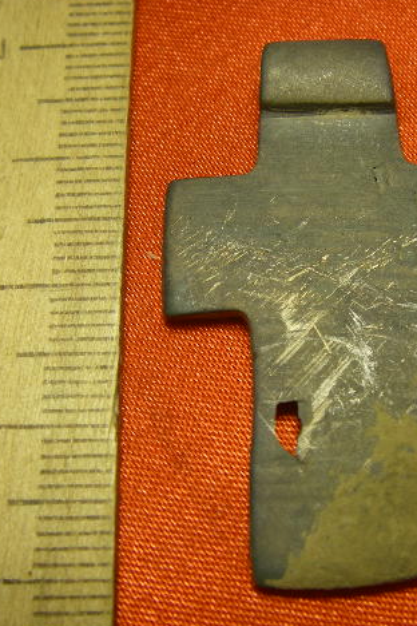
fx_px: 938
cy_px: 312
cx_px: 301
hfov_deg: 24.8
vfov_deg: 36.9
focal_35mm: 54
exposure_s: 1/60
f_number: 3.3
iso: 64
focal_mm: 6.3
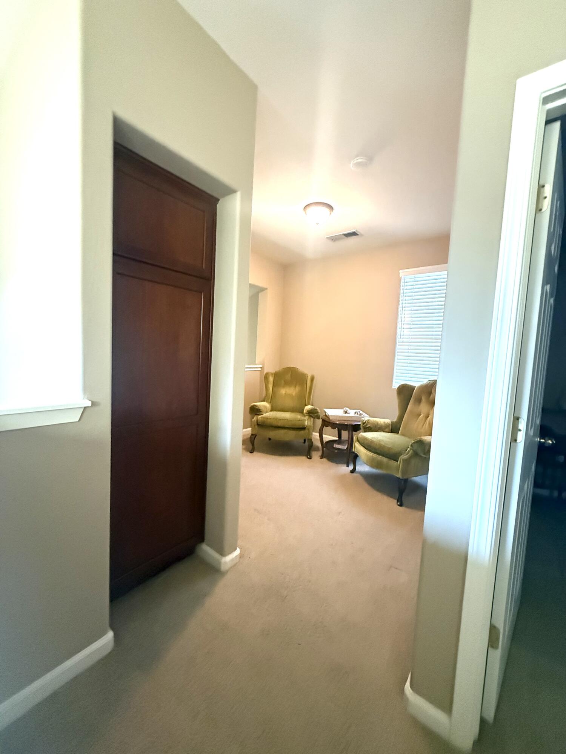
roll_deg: -2.9
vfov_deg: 102.1
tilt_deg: -3.7
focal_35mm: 14
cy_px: 377
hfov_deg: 85.7
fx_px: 305
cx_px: 283
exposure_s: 1/60
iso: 1250
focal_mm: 2.22
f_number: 2.2
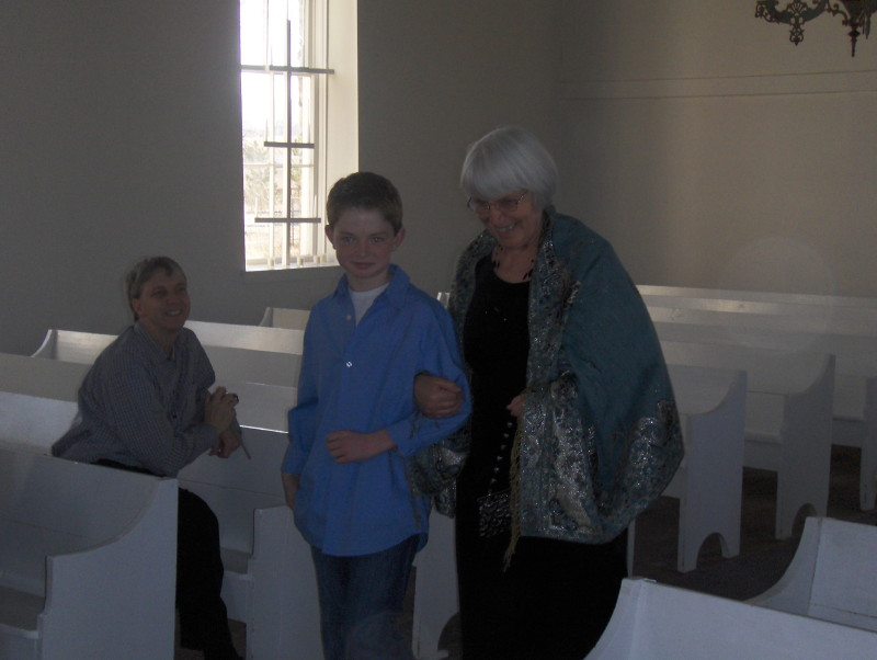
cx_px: 438
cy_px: 330
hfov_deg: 29.4
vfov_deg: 22.3
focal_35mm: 66
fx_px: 1674
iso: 100
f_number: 3.8
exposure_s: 1/90
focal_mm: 10.64
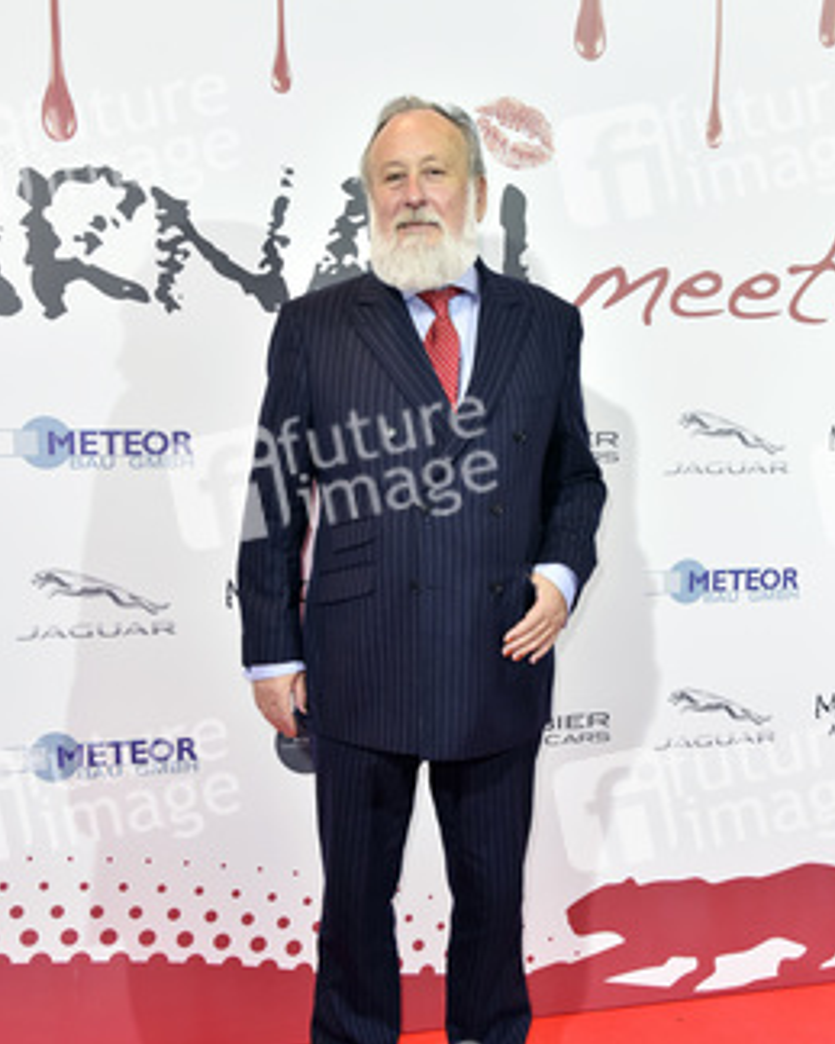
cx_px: 426
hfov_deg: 34.1
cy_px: 635
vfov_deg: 41.8
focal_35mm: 44
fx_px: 1360
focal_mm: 38
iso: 2000
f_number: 5.6
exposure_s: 1/160
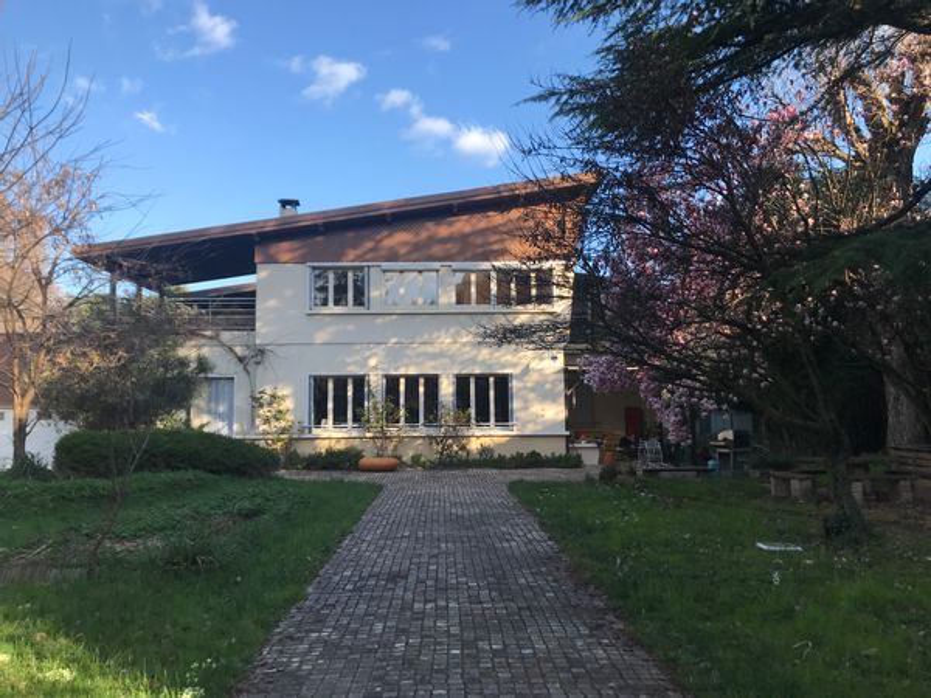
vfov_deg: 49.7
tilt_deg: +5.5
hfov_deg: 63.4
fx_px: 753
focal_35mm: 28
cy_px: 349
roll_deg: +1.0
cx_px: 466
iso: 20
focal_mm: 3.99
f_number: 1.8
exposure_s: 1/887
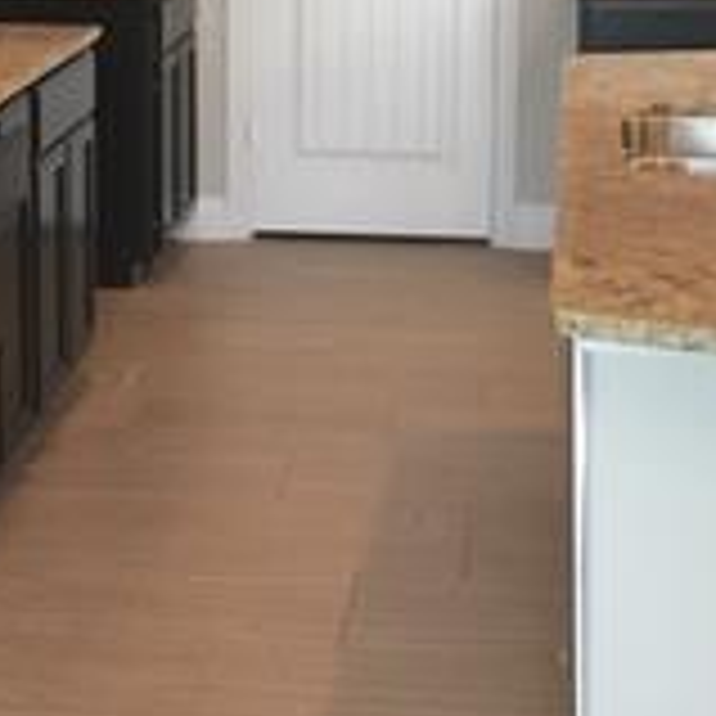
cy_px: 68
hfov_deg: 16.7
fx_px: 2410
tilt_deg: -7.1
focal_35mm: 103
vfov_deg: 16.7
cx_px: 117
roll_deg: +0.5
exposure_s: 1/30
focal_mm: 4.15
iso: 100
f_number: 2.2
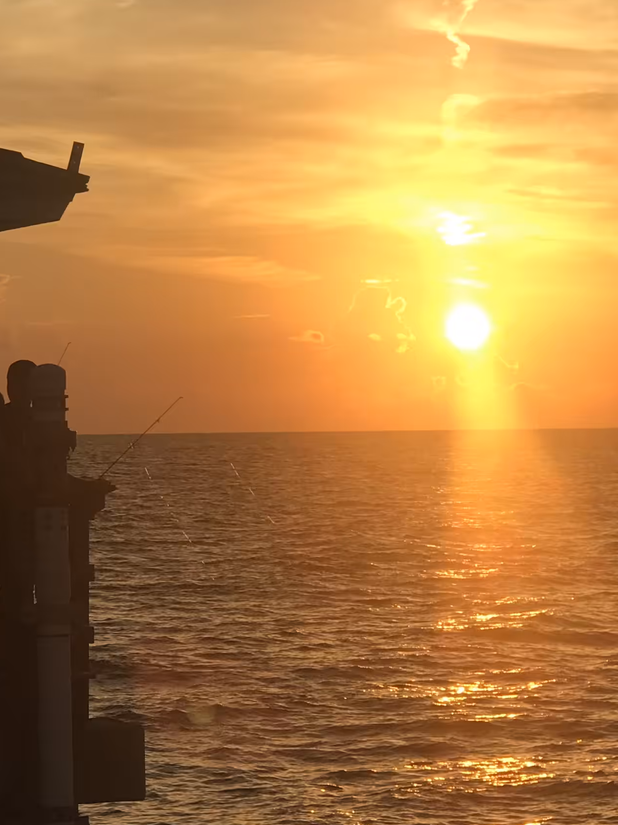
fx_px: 3262
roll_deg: +0.9
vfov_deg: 14.4
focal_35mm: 137
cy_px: 494
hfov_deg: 10.8
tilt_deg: -0.6
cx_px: 355
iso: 20
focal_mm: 6.6
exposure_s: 1/791
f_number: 2.8
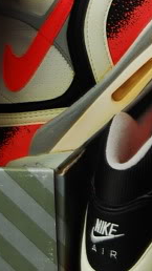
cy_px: 70
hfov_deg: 8.2
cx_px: 142
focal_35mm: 148
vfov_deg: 14.5
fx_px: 1061
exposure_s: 1/1.6
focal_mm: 38
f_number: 5
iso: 200
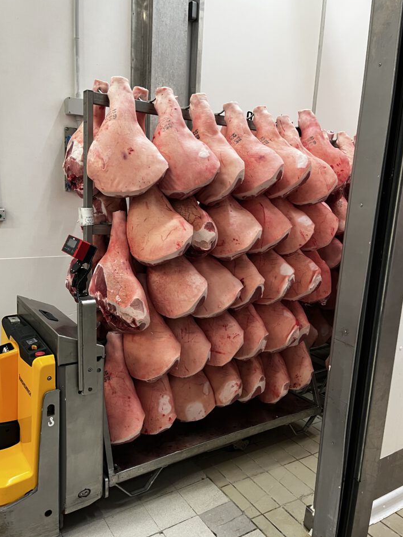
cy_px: 273
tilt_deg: -12.3
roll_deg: -1.7
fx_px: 435
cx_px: 187
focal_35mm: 28
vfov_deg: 63.4
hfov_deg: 49.7
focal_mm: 5.1
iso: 160
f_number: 1.6
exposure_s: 1/50
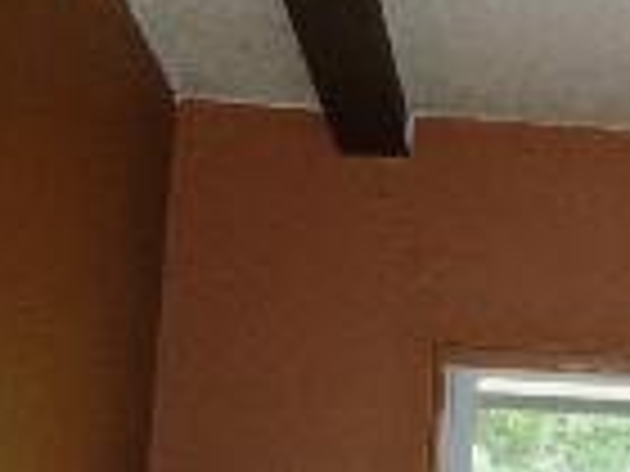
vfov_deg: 10.3
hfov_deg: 13.4
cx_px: 774
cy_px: 499
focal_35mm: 143
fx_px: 2603
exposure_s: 1/20
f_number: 2.8
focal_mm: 4.4
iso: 100
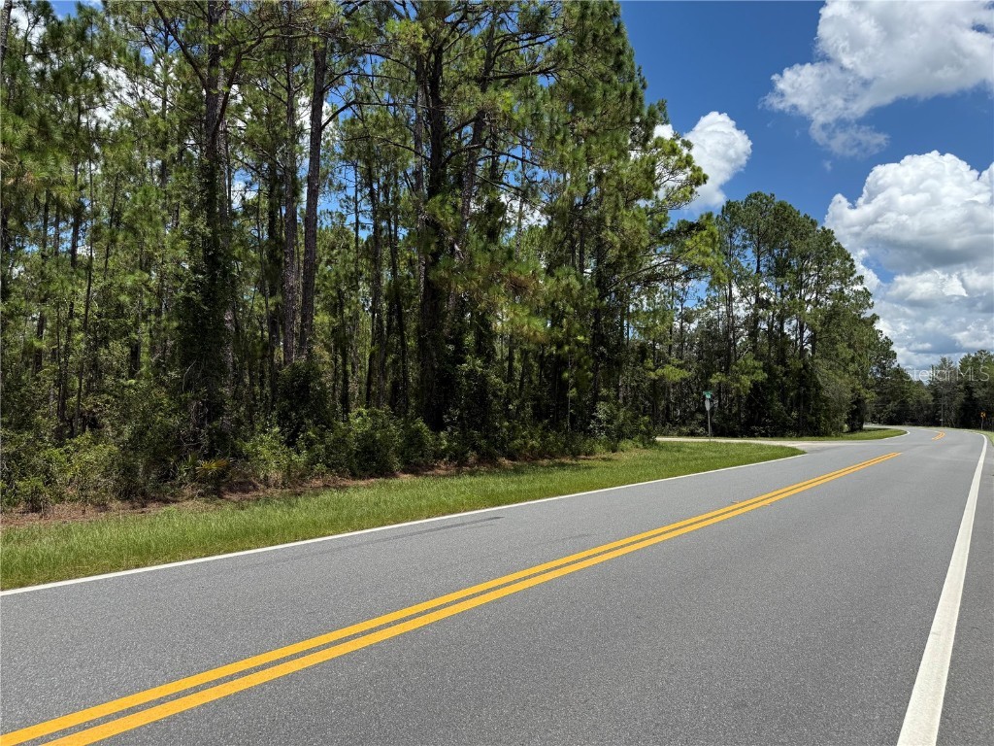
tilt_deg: +3.6
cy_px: 373
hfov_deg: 71.6
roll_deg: -1.1
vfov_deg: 56.8
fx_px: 689
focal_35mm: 24
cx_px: 497
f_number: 1.78
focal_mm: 6.76
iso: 80
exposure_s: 1/4405
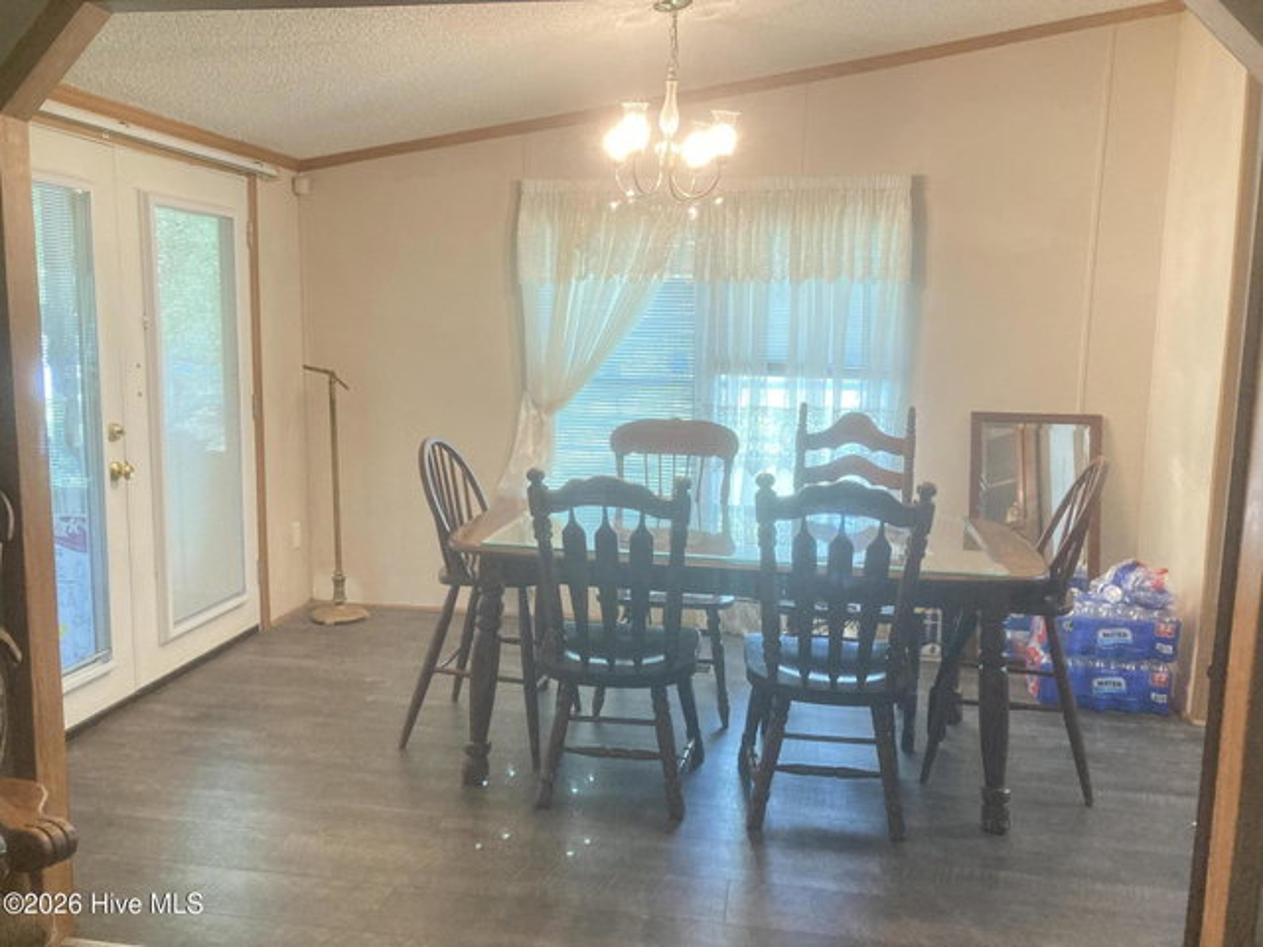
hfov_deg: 63.4
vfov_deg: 49.7
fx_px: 1022
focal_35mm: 28
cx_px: 632
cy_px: 474
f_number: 1.8
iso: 320
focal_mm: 3.99
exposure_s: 1/60
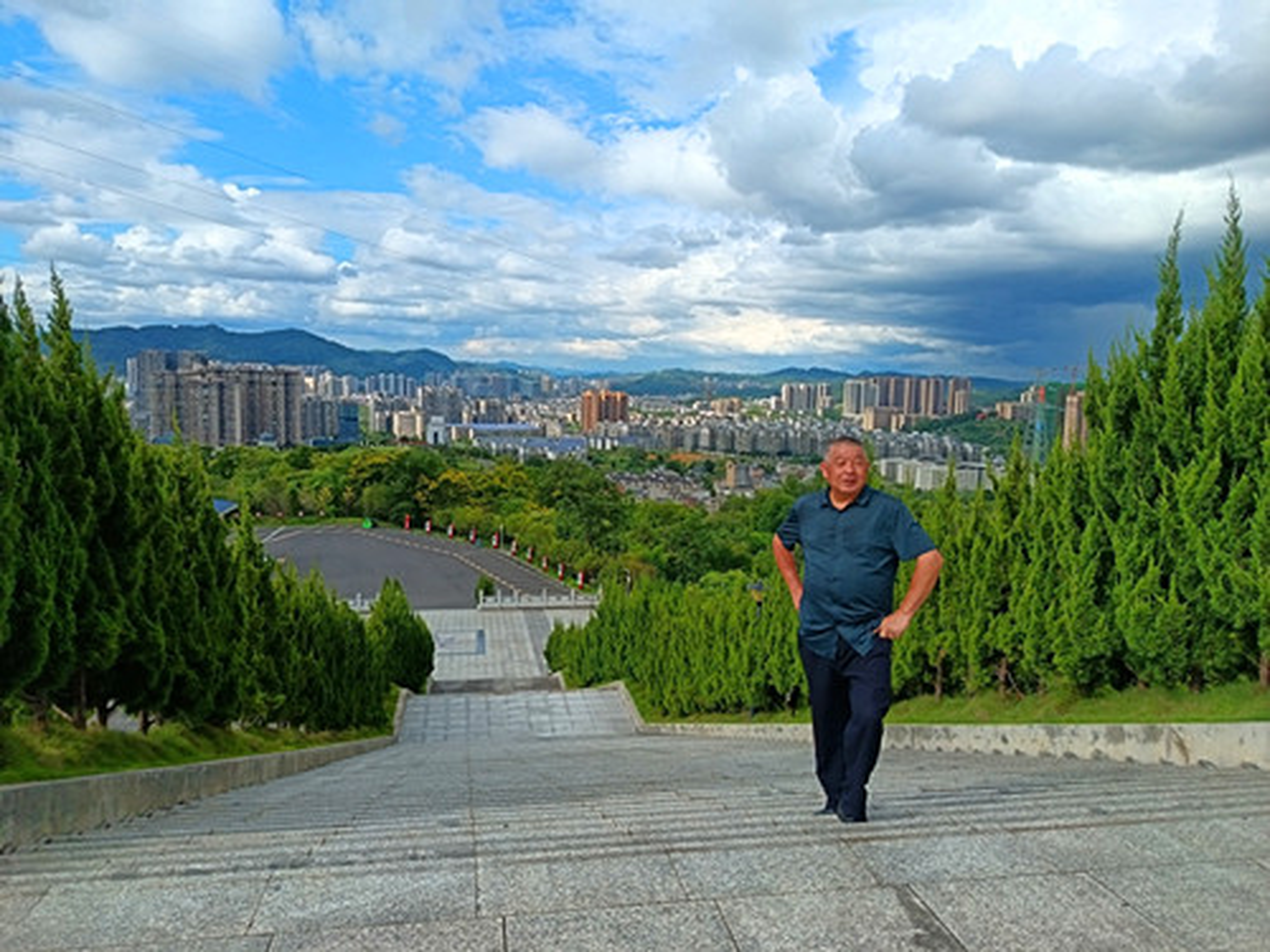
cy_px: 476
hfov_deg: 71.6
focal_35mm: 24
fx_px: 881
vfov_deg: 56.8
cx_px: 635
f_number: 1.75
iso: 100
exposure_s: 1/540
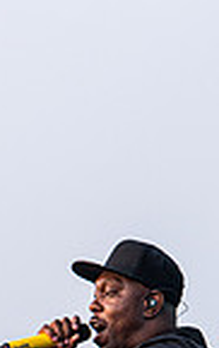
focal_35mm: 733
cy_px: 436
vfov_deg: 2.9
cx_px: 70
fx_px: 6979
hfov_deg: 1.8
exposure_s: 1/640
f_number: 5
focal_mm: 180
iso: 900
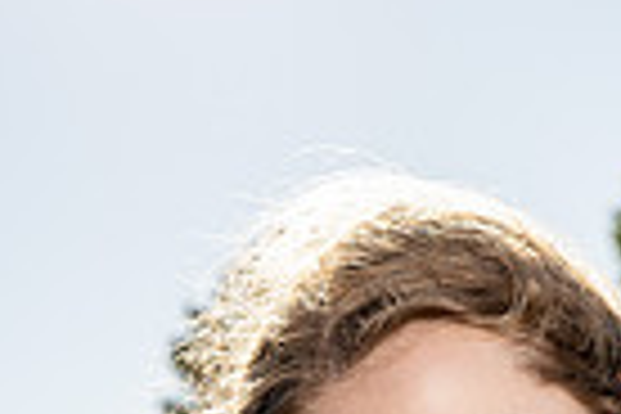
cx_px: 490
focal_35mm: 189
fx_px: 3260
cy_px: 994
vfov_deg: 6.9
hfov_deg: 10.8
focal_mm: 58
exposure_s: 1/250
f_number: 8
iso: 100
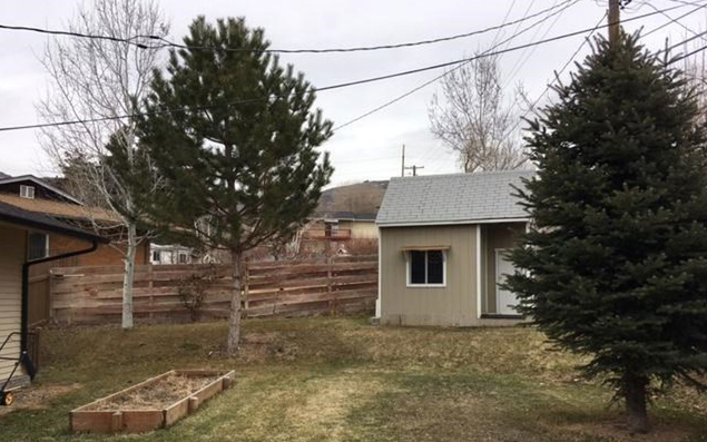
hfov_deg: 61.2
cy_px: 265
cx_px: 353
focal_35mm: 31
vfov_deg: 40.4
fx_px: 597
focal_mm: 4.15
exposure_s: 1/601
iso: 25
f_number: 2.2
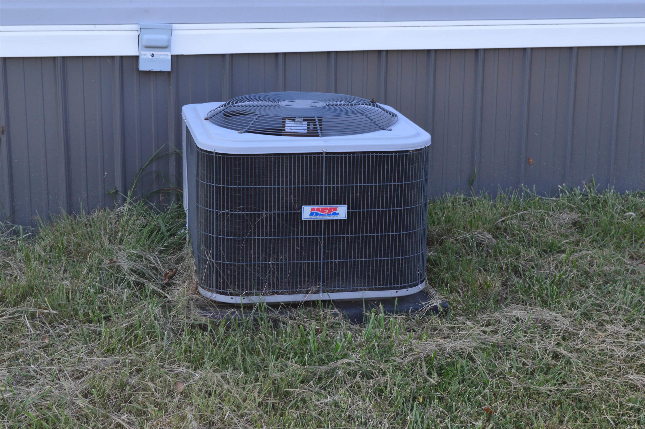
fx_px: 1235
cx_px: 322
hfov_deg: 29.3
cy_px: 214
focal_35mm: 69
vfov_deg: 19.7
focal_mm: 46
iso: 400
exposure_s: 1/100
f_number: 9
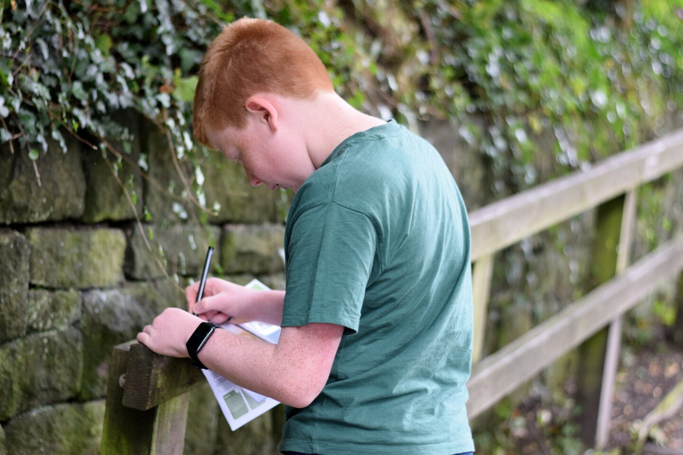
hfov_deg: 27.0
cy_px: 228
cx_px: 342
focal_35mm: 75
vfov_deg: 18.2
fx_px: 1423
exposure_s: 1/500
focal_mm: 50
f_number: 2
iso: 900
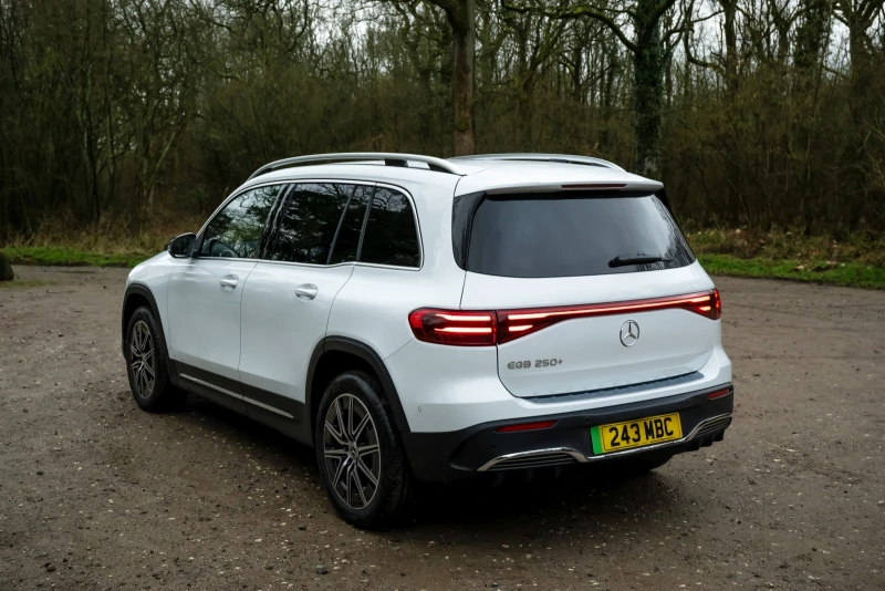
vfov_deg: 35.1
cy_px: 296
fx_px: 934
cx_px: 442
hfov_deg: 50.7
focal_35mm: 38
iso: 800
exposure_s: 1/80
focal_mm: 38
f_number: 5
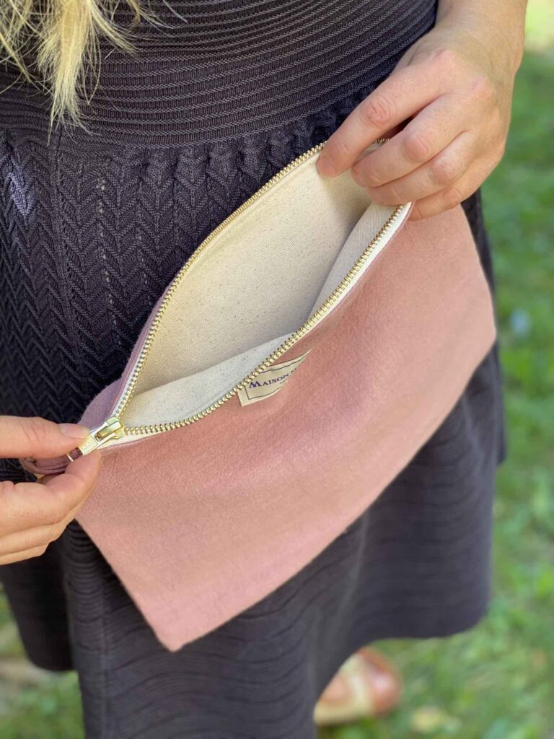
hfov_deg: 28.0
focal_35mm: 52
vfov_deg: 36.8
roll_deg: -1.8
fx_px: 1110
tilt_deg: -39.5
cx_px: 277
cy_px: 370
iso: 32
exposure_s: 1/122
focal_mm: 6
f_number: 2
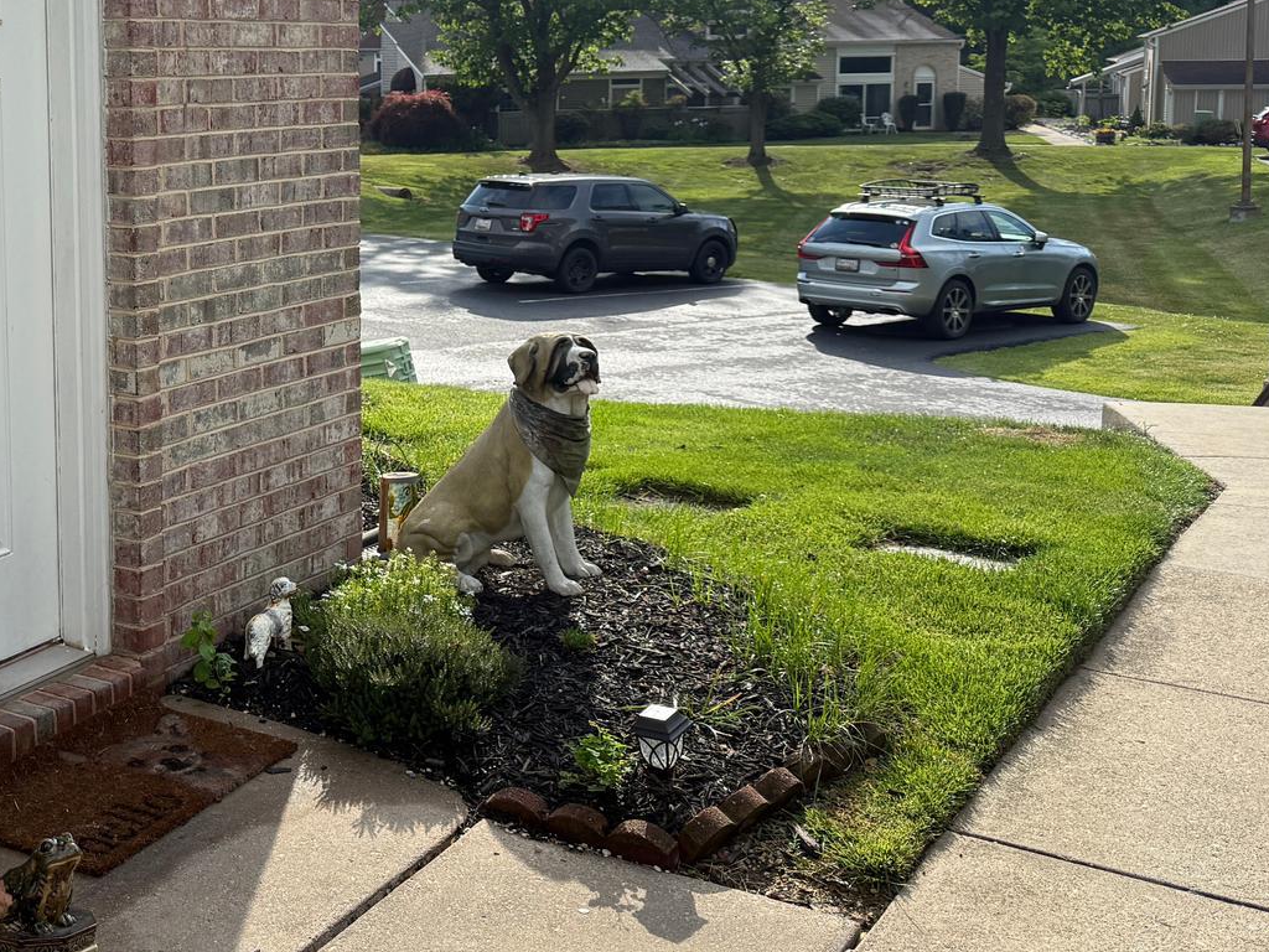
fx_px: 1760
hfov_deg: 37.7
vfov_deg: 29.8
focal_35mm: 48
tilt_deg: -6.3
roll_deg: +1.6
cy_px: 238
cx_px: 192
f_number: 1.78
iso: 100
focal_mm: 6.76
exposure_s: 1/3953
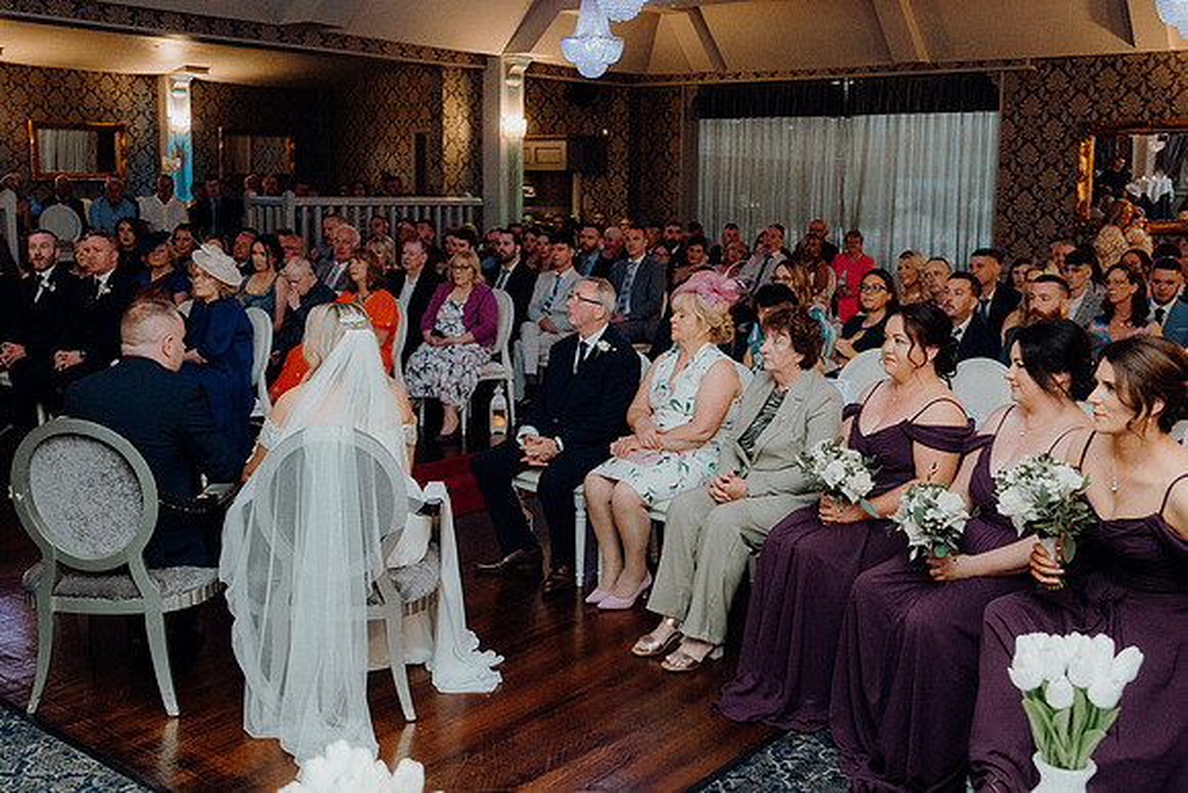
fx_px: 1188
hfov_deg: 53.1
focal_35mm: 36
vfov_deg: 36.9
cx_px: 594
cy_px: 396
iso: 2500
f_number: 3.5
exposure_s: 1/160
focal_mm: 24
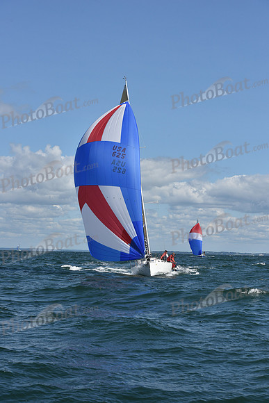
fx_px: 840
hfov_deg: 18.2
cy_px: 202
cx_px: 134
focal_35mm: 75
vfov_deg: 27.0
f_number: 9
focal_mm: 75
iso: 250
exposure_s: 1/1250
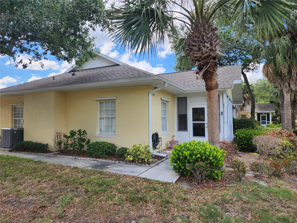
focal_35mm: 23
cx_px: 148
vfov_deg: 58.9
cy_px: 112
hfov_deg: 73.9
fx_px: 197
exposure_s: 1/438
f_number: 1.8
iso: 12
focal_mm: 6.4
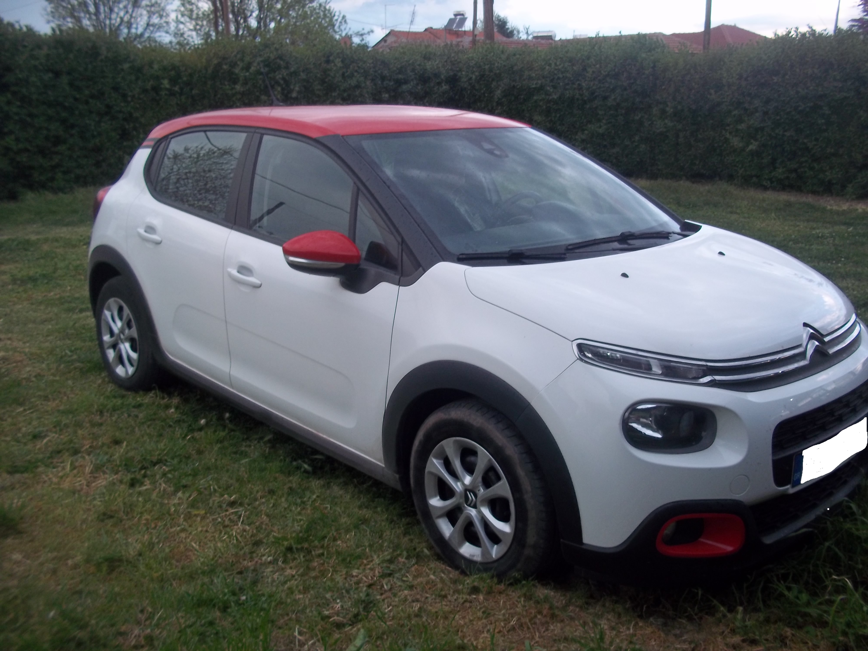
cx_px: 434
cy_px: 326
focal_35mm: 36
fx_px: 903
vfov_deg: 39.7
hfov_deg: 51.4
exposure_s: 1/60
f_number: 3.1
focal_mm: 6.5
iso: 80
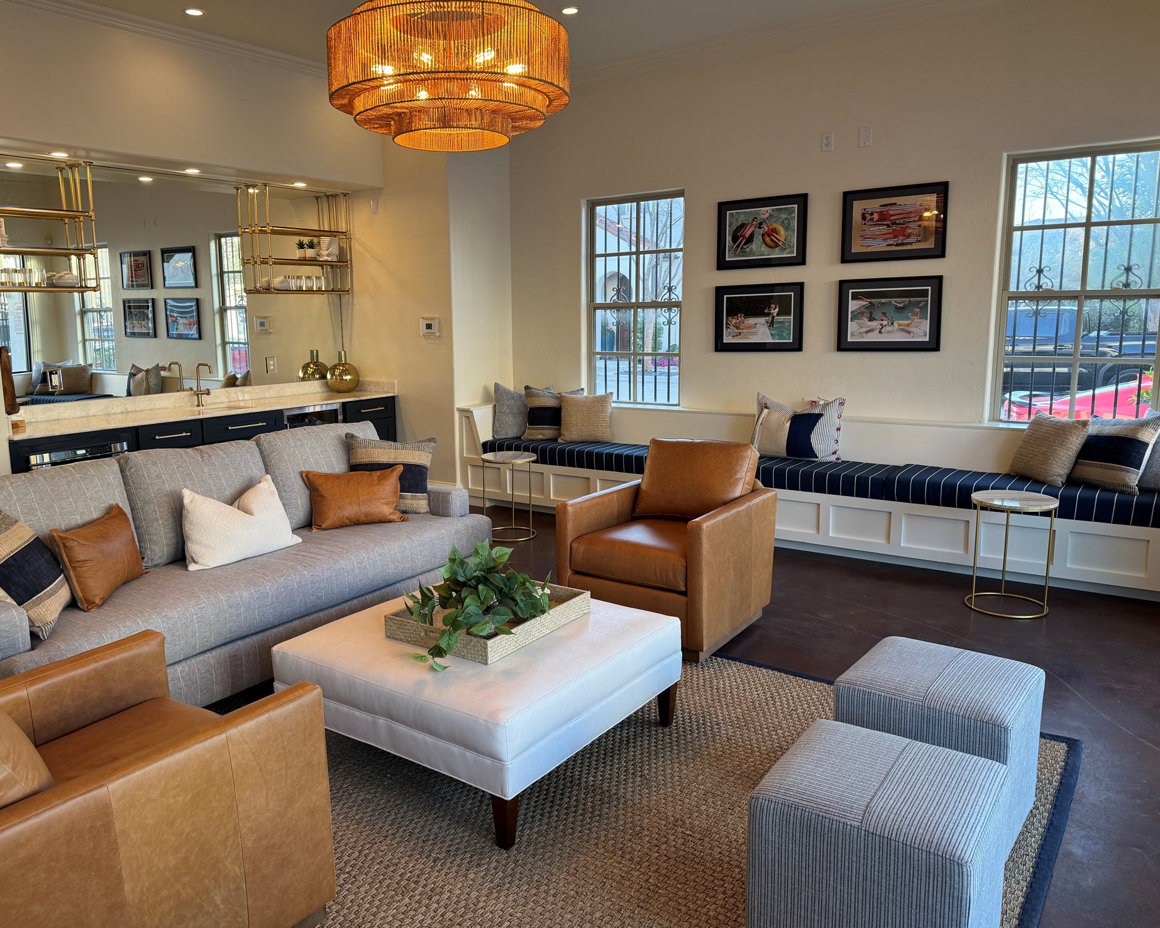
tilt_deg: -9.7
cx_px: 521
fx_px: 893
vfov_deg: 54.9
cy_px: 450
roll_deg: +0.9
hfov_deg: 65.9
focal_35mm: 26
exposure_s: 1/120
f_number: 1.78
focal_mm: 6.76
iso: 125
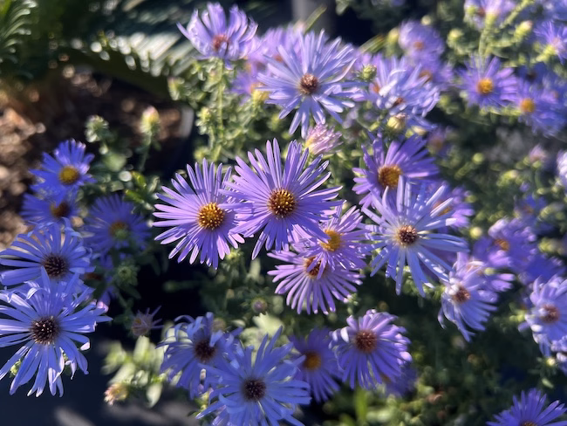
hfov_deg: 67.3
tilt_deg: -49.5
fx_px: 426
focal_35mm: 26
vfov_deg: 53.1
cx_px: 284
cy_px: 213
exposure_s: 1/1468
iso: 50
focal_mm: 5.7
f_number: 1.5
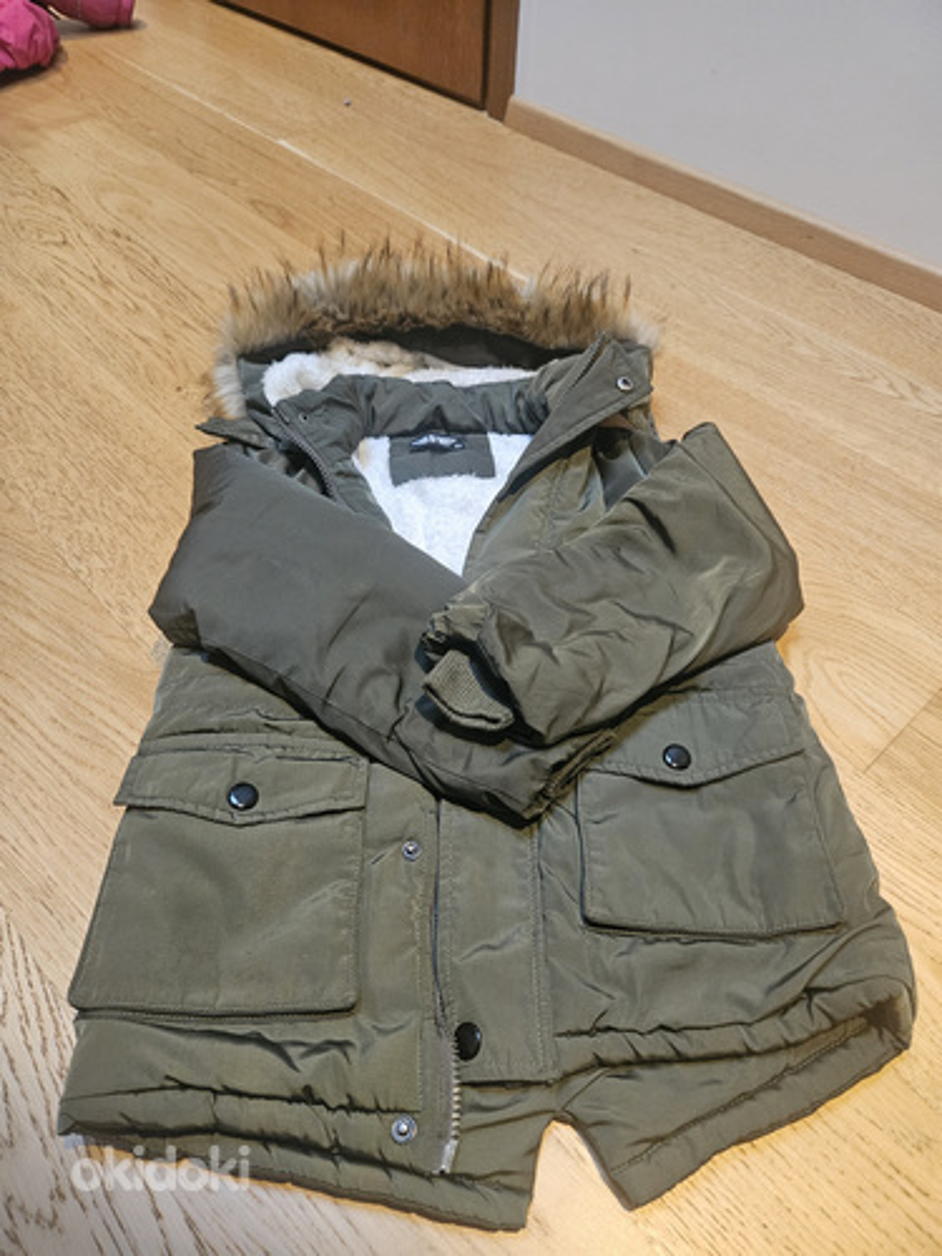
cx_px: 471
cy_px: 628
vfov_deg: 73.9
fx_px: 835
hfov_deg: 58.9
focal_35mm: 23
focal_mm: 5.4
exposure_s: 1/100
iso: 800
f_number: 1.8
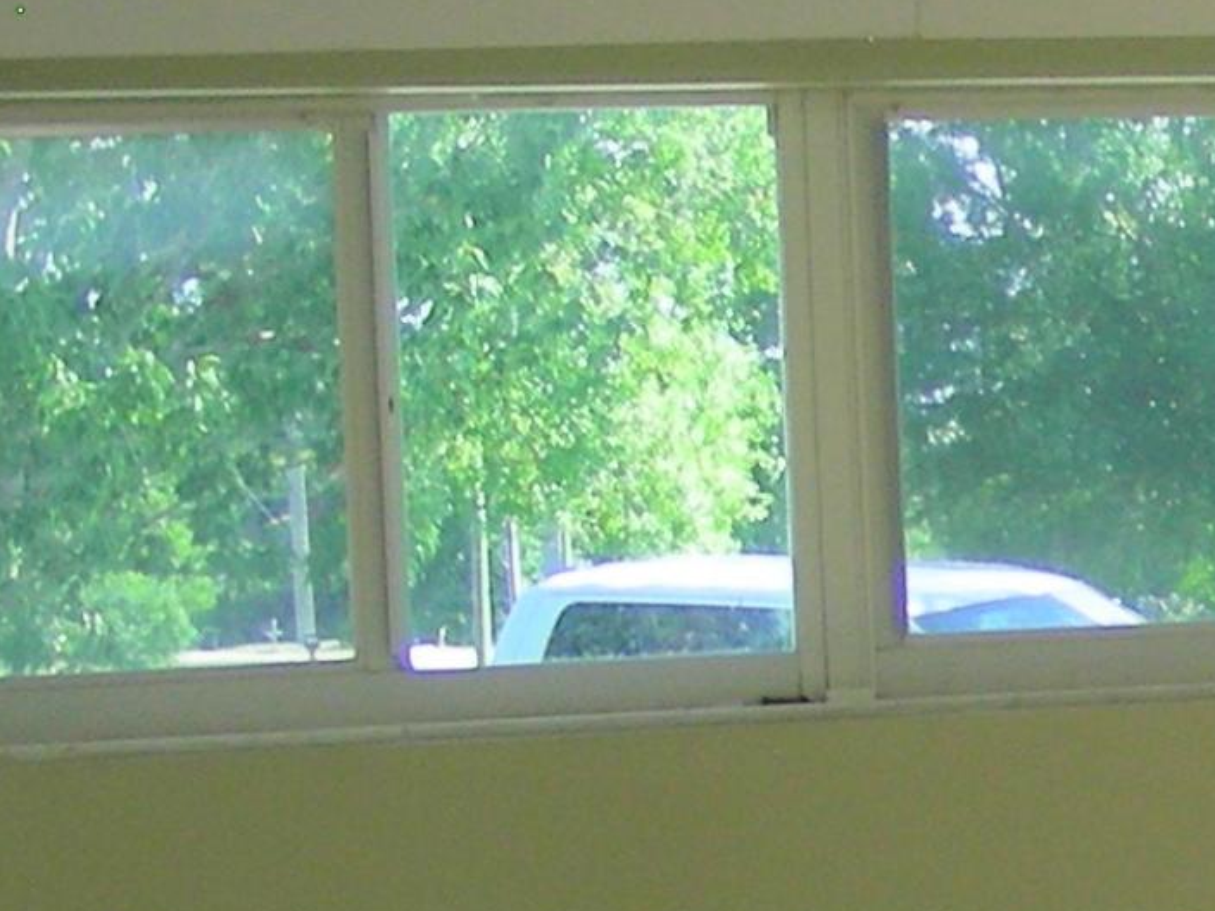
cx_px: 1967
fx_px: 5686
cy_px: 830
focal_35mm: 162
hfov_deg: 11.5
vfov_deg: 9.1
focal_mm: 6.3
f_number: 3.5
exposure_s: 1/36.2
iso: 50
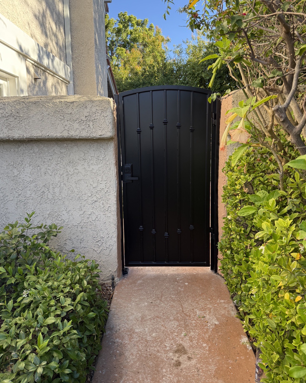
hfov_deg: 54.9
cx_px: 149
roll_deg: +1.1
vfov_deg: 66.0
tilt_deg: -9.0
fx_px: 294
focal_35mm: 26
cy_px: 182
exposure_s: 1/617
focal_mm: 6.76
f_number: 1.78
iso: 100
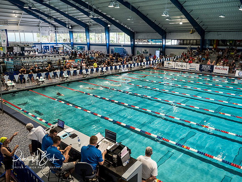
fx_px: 196
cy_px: 91
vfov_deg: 49.7
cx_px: 121
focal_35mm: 28
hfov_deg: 63.4
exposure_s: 1/500
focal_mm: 14
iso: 2000
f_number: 2.8
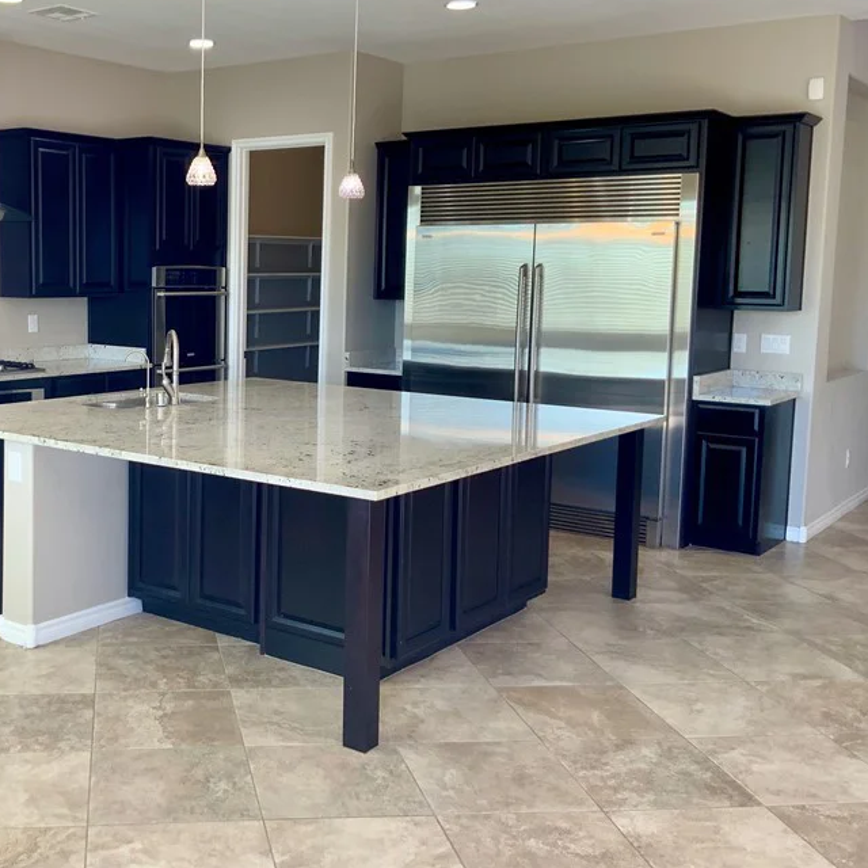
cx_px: 222
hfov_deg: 39.9
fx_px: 1163
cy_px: 392
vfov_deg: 40.9
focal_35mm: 41
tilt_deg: -7.2
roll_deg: -0.2
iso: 64
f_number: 1.8
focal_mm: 3
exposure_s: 1/120
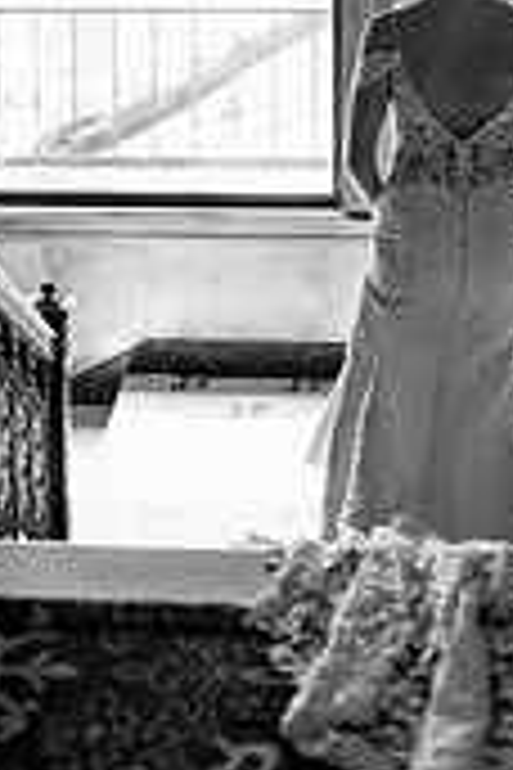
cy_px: 72
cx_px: 173
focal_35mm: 92
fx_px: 1966
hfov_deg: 14.8
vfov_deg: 21.6
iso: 400
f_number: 1.4
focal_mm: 35
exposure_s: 1/640
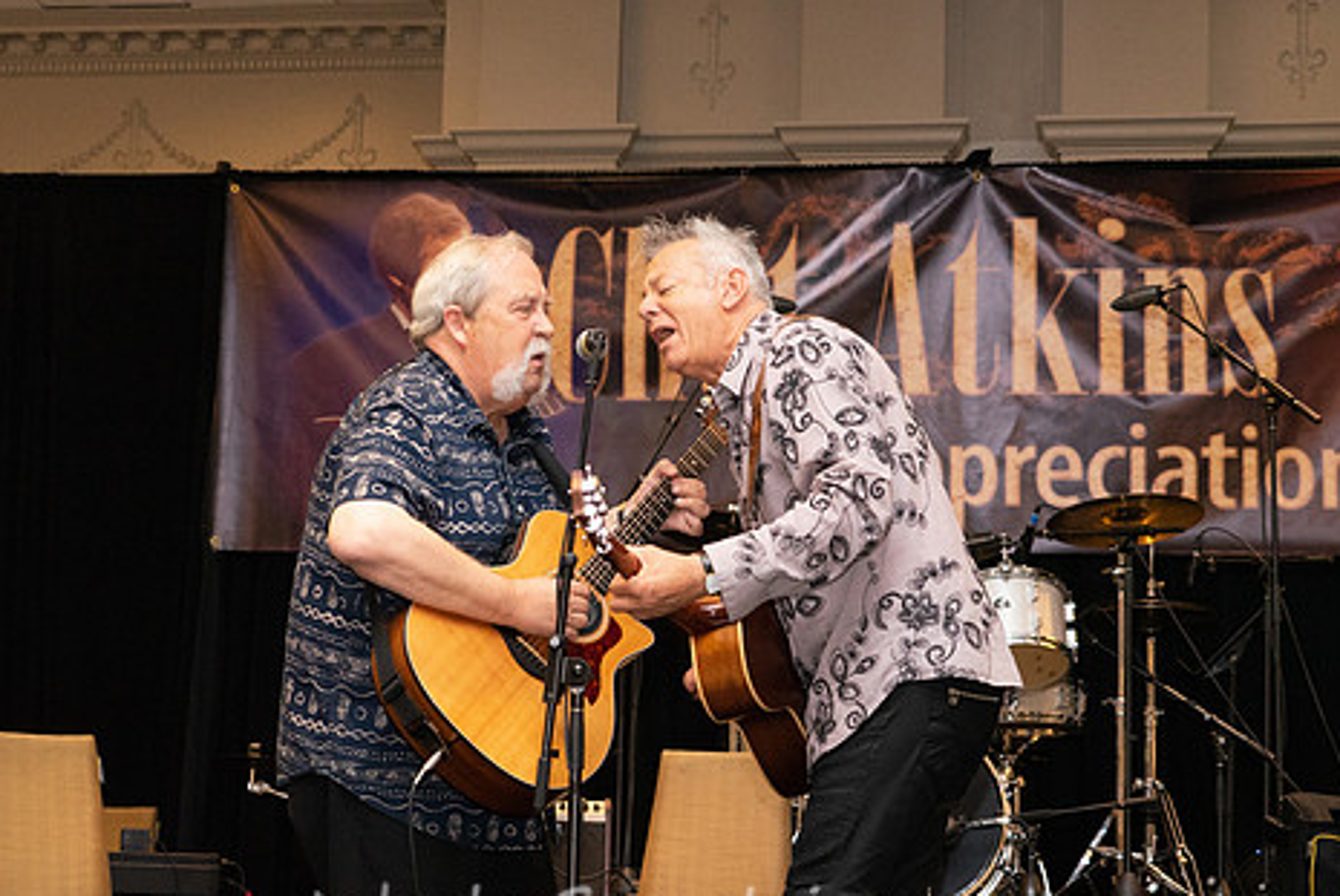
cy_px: 546
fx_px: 3018
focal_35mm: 81
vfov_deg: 16.9
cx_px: 669
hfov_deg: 25.0
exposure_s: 1/200
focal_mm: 65
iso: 4000
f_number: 5
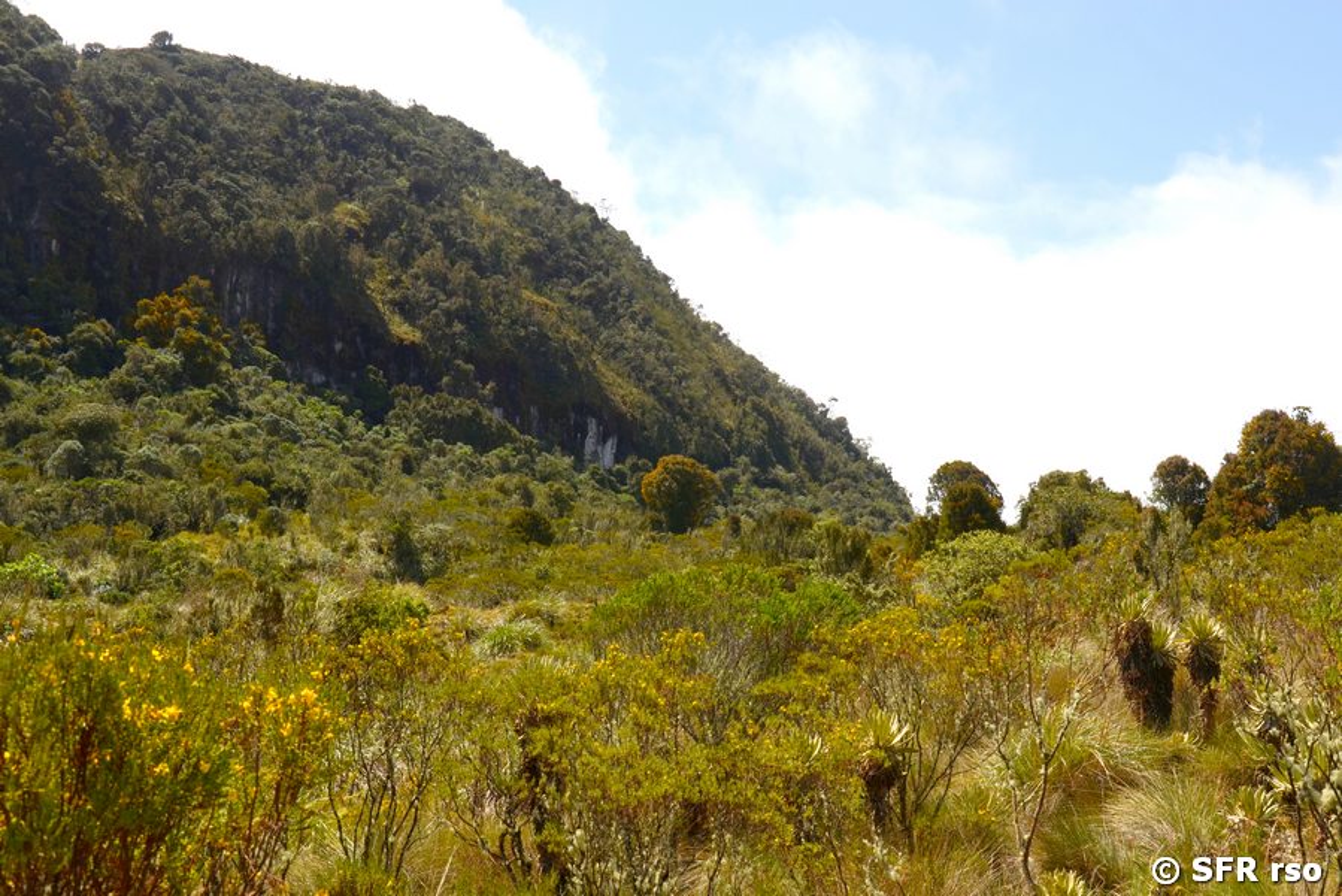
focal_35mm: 39
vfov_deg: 34.2
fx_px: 1454
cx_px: 671
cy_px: 448
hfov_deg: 49.5
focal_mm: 26
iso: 100
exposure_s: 1/320
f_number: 9
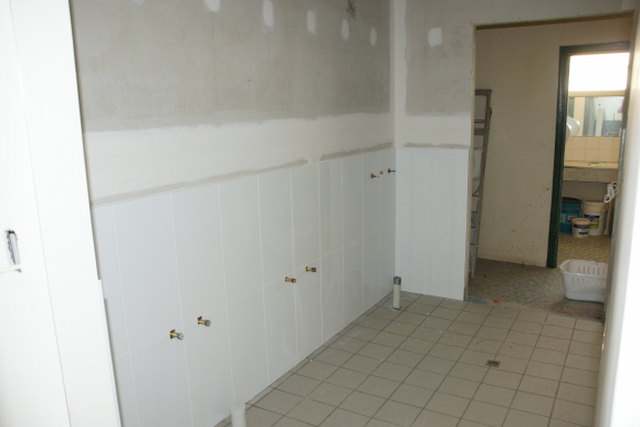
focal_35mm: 28
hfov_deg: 65.5
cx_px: 312
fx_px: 498
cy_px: 218
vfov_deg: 46.4
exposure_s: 1/60
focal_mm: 18
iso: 800
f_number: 5.6
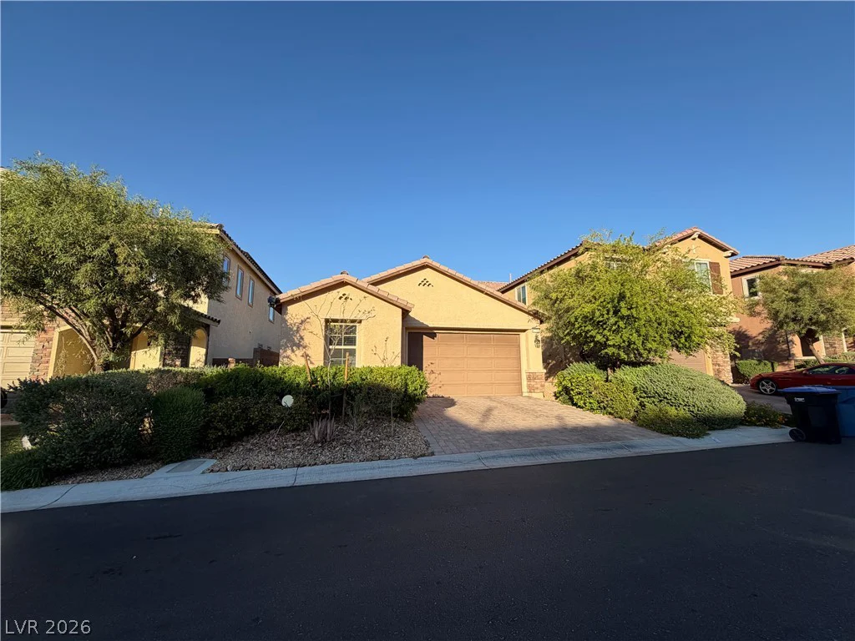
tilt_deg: +8.4
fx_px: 346
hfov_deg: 102.1
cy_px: 320
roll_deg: +0.0
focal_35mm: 14
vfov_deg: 85.7
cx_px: 428
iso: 40
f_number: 2.2
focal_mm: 2.22
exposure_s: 1/770
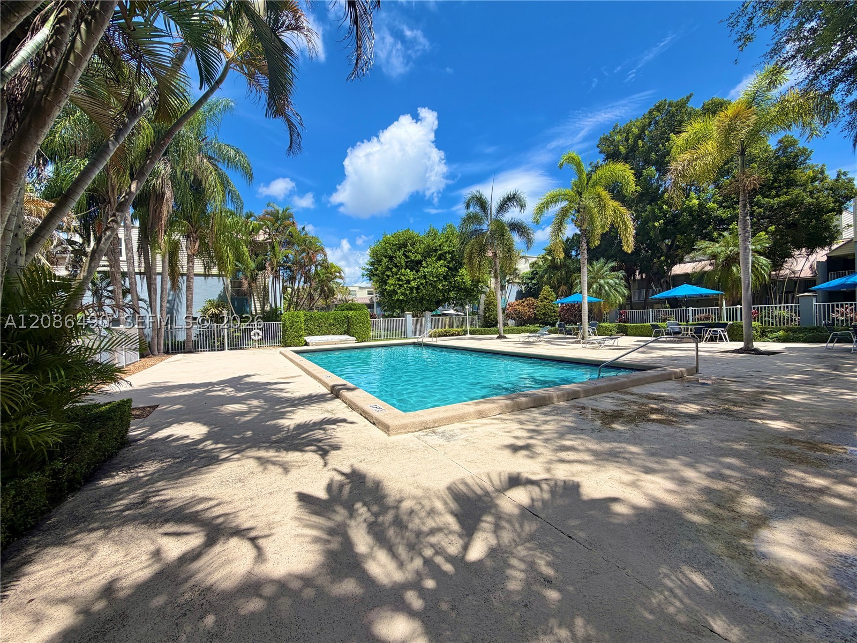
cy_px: 322
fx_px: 347
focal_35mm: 14
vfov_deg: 85.7
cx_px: 428
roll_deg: +2.2
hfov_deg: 102.1
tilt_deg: +0.1
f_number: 2.2
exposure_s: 1/1145
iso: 20
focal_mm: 2.22
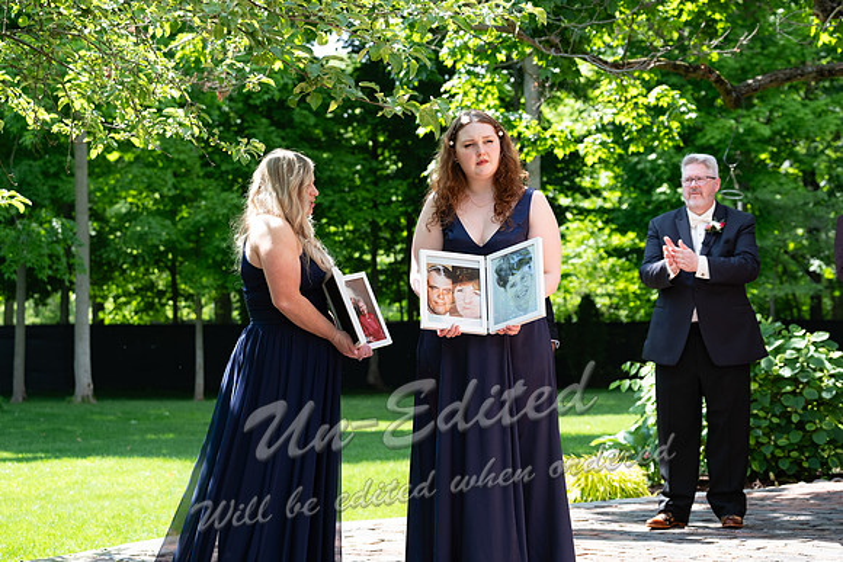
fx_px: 1967
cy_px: 281
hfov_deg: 24.2
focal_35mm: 84
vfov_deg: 16.3
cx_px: 422
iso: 250
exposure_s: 1/250
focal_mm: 56.3
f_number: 4
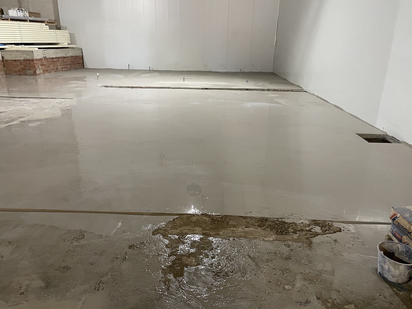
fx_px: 309
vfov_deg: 53.1
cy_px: 154
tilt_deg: -19.8
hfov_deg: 67.3
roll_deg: -1.3
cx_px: 206
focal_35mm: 26
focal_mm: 4.2
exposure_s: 1/50
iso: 400
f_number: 1.6
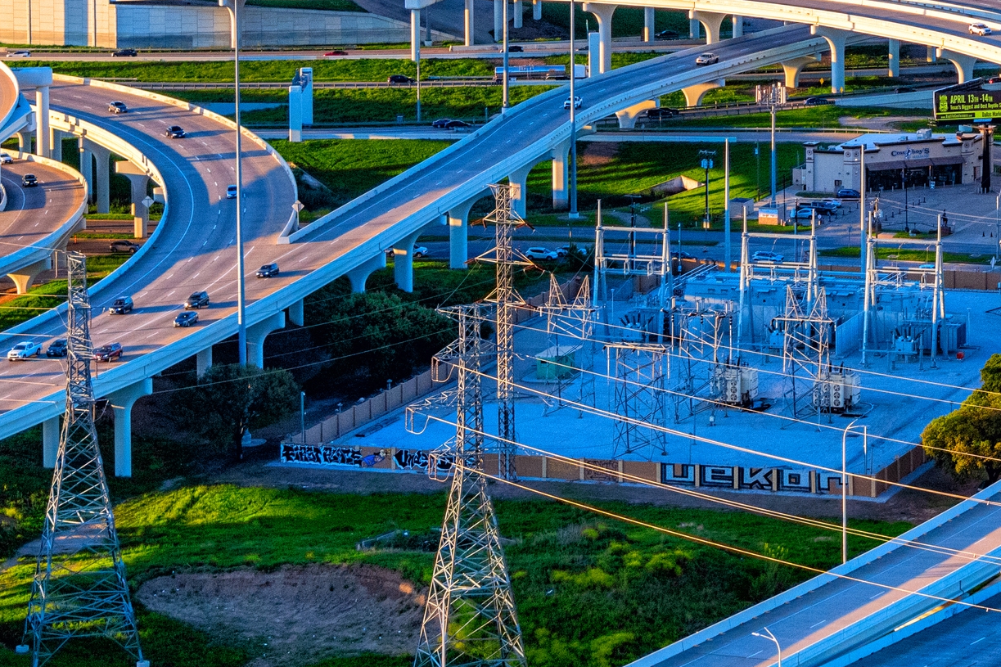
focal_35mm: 158
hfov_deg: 12.6
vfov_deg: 8.5
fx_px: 4392
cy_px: -300
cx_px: 1247
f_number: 7.1
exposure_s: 1/800
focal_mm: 50
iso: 500
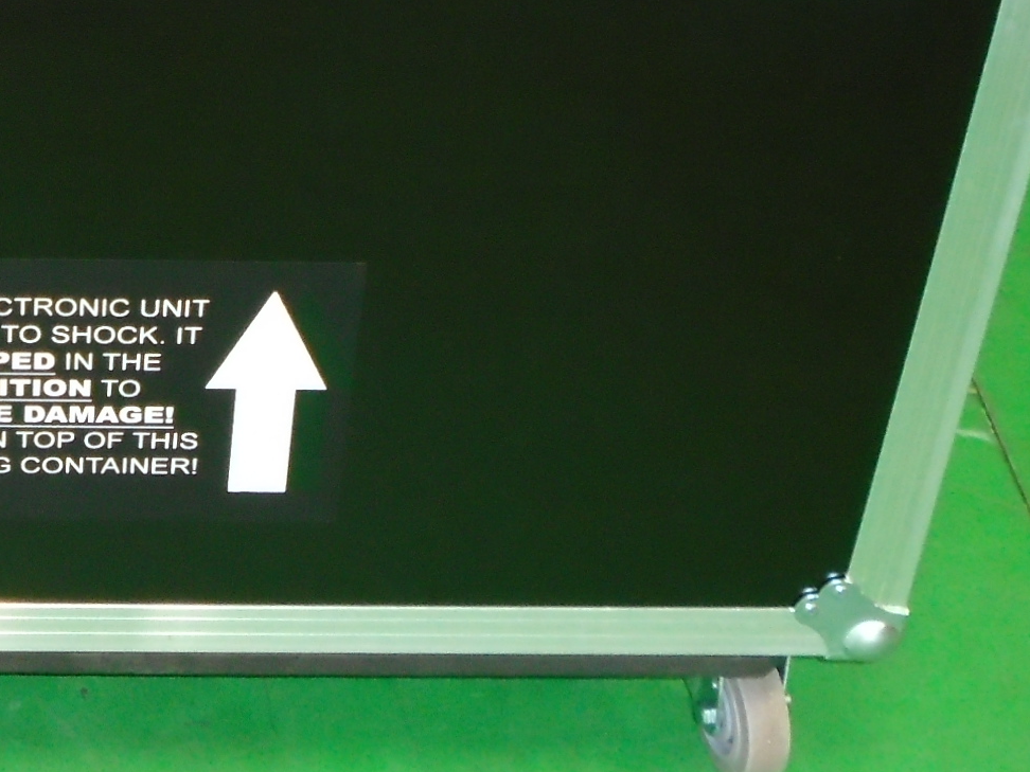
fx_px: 2856
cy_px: -75
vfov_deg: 15.0
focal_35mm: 96
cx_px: -61
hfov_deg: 19.7
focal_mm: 6.4
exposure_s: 1/40
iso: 400
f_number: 3.8
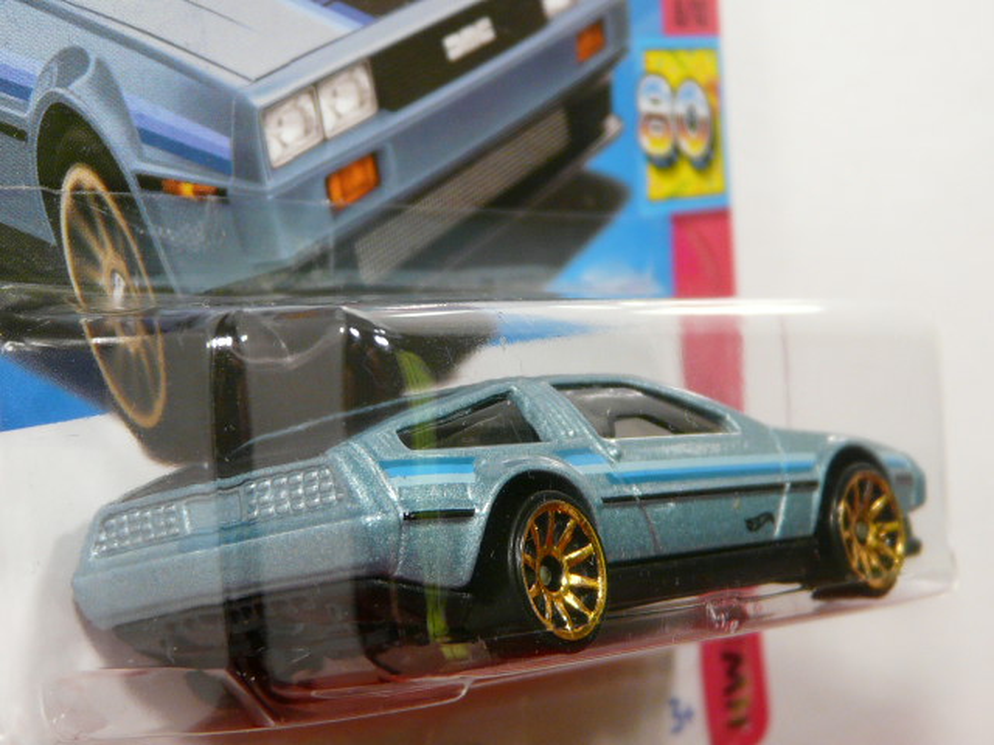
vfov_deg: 15.2
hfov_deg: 20.2
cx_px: 497
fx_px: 2785
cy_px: 372
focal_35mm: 97
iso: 125
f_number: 3.2
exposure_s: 1/50
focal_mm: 10
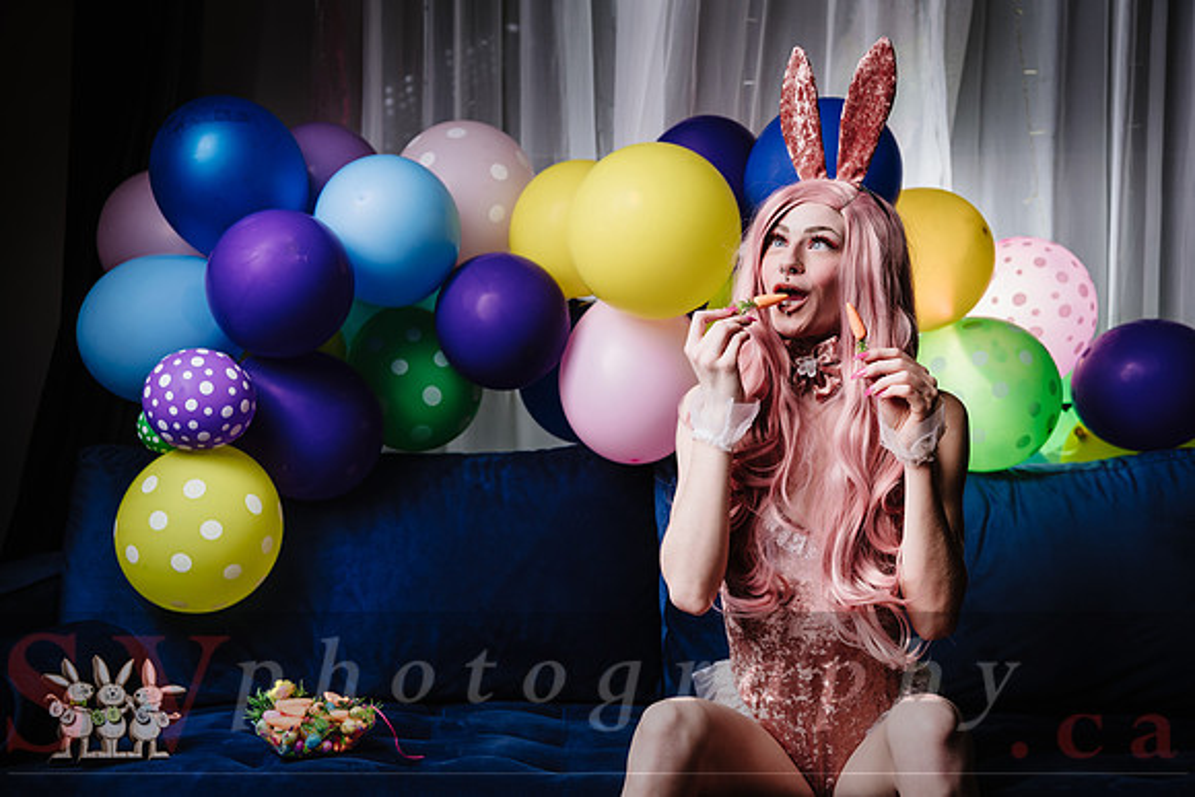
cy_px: 398
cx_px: 598
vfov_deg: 26.0
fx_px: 1726
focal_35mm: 52
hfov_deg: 38.2
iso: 64
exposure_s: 1/160
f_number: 4
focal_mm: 52
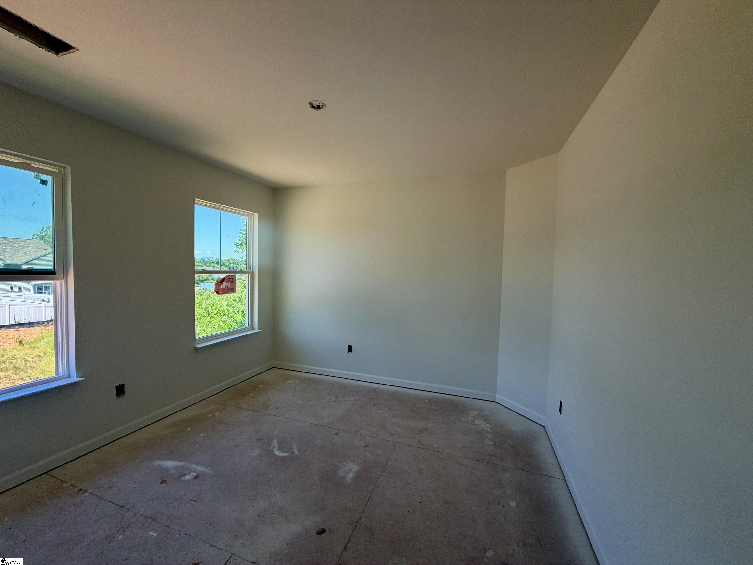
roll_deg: -0.9
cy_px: 282
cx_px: 376
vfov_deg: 85.7
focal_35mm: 14
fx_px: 305
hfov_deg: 102.1
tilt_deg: -2.7
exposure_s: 1/158
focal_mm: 2.22
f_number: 2.2
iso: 50
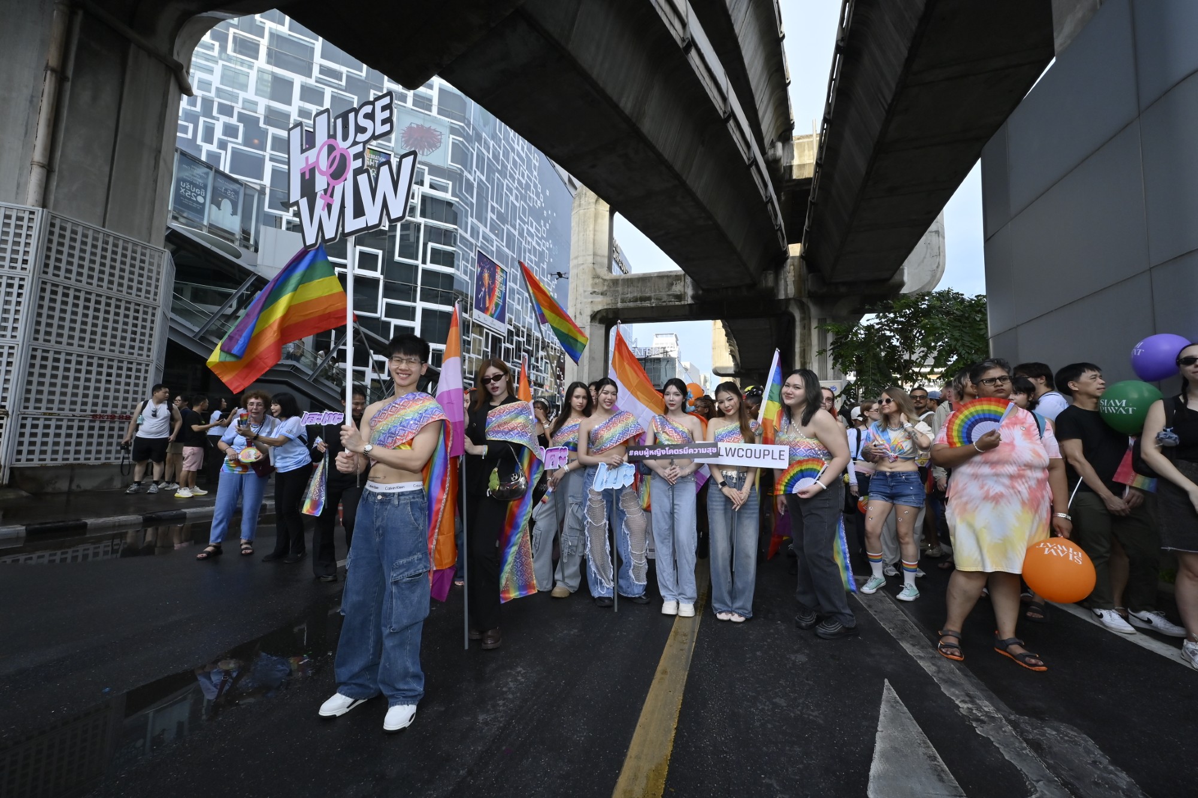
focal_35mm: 14
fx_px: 466
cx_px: 599
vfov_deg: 81.2
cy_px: 399
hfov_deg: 104.3
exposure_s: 1/200
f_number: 14
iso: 500
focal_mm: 14
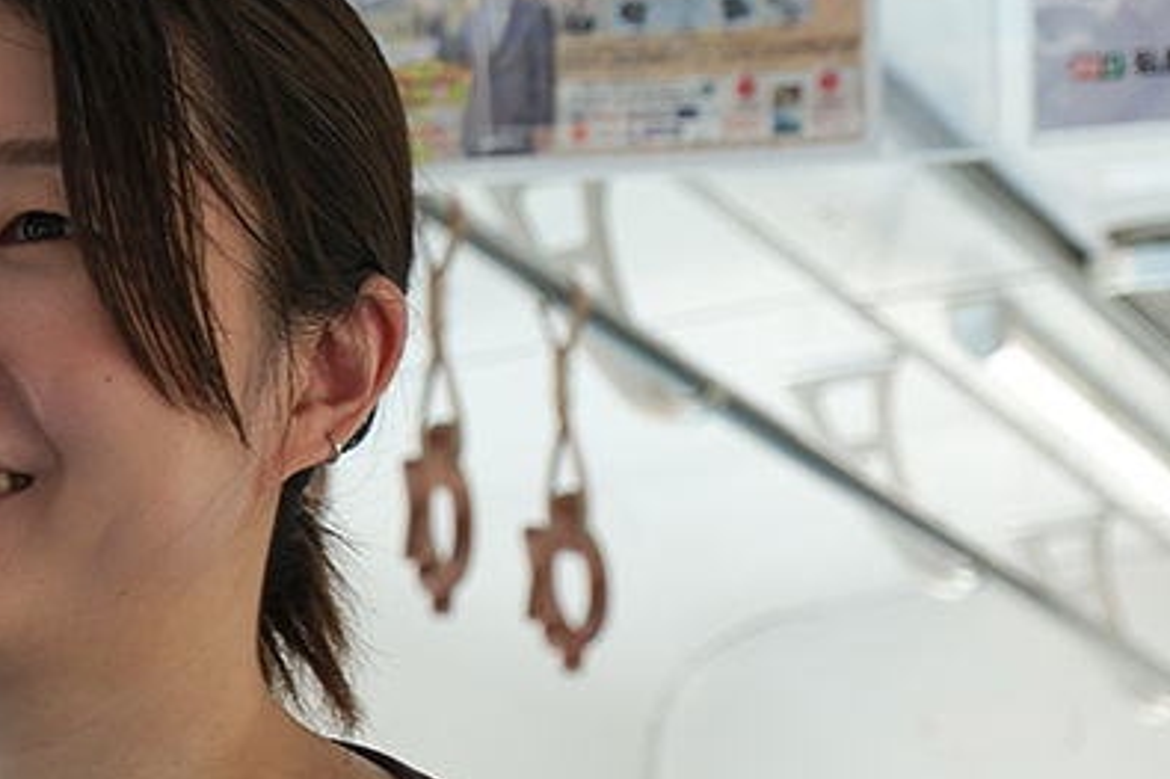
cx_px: -3
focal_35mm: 124
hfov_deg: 16.2
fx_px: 4028
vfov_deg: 11.0
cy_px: 738
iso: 125
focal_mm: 34.2
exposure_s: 1/140
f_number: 4.5
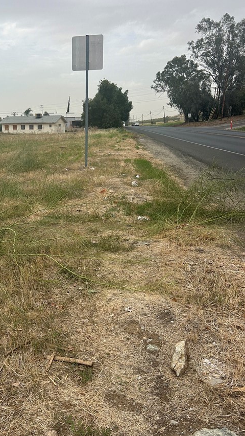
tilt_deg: -15.4
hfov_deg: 33.9
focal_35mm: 34
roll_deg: +2.9
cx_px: 60
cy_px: 244
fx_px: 393
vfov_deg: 57.9
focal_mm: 5.7
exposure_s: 1/1531
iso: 50
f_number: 1.5
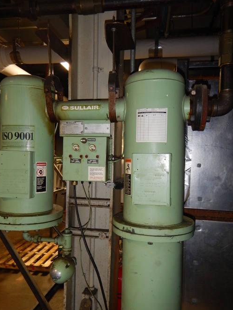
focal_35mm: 29
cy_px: 164
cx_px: 105
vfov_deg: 61.6
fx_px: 260
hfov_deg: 48.2
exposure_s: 1/30
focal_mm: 4.3
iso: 200
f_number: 2.8
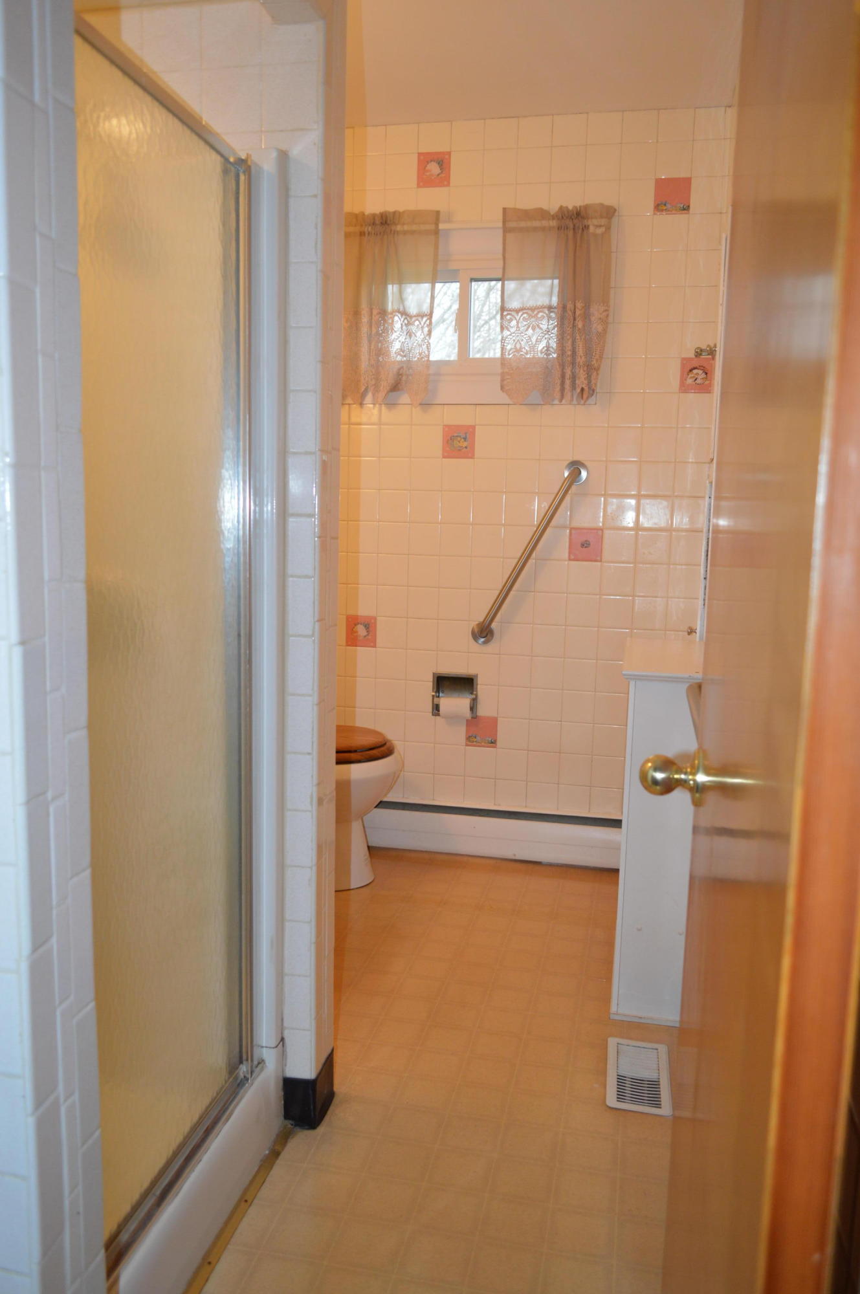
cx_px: 430
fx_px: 970
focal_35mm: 27
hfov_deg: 47.8
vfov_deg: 67.4
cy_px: 647
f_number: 3.5
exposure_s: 1/60
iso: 640
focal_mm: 18
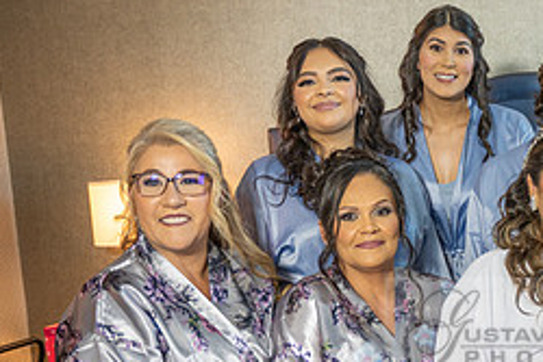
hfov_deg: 27.8
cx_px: 573
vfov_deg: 19.9
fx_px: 1011
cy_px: 328
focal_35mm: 67
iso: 800
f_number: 2.8
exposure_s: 1/80
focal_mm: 28.9
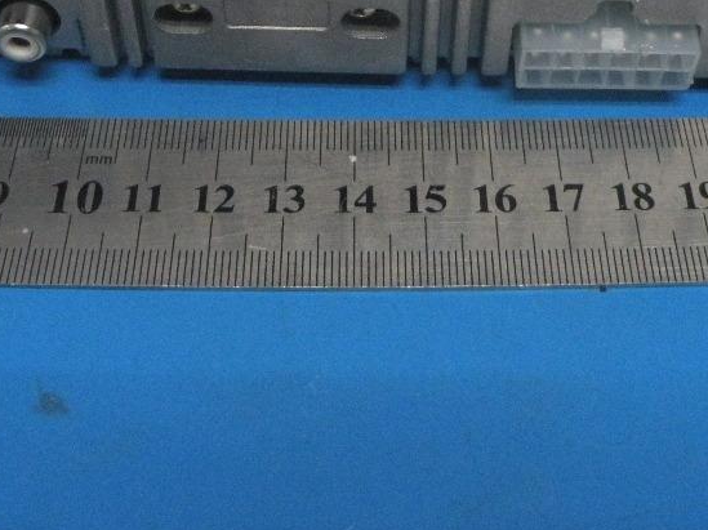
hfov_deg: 30.7
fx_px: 1288
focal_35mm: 63
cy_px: -84
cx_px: 398
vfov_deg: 21.8
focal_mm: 4.7
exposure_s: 1/48.3
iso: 400
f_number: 2.8
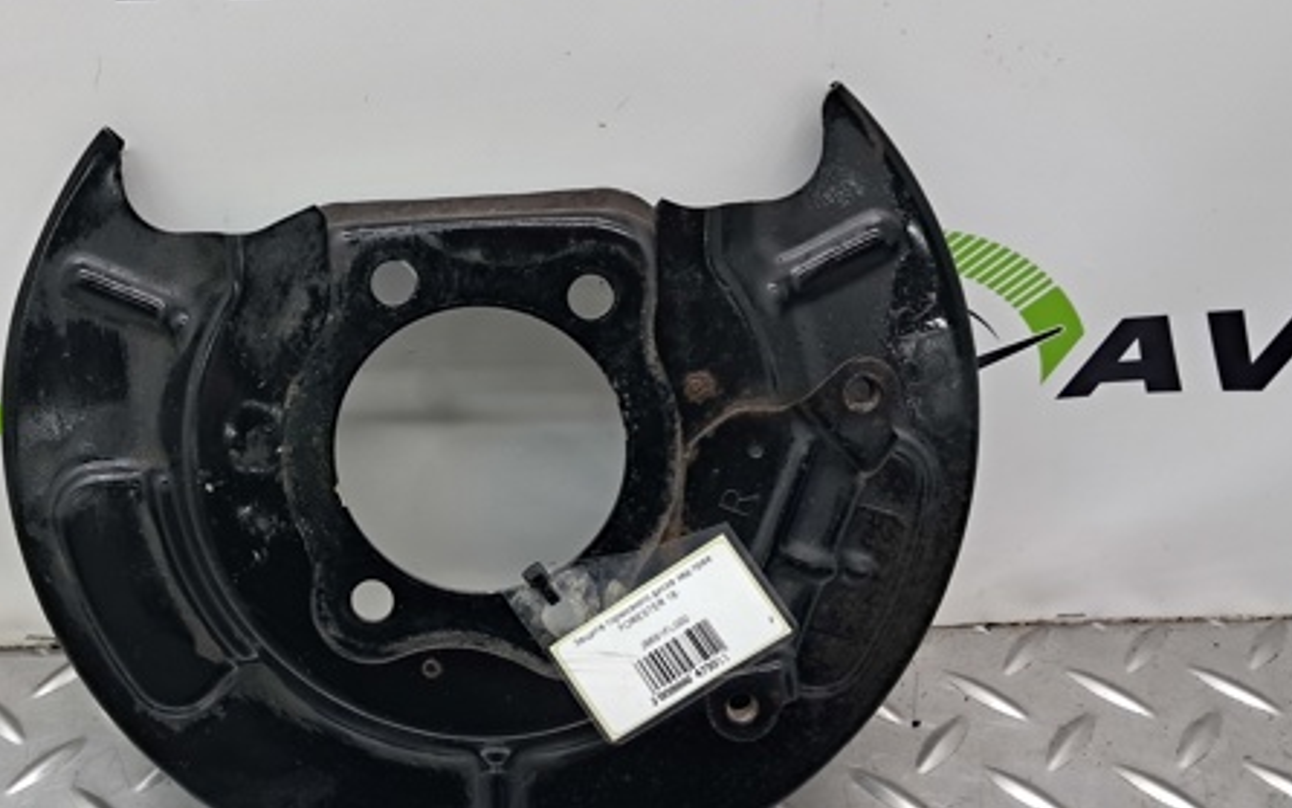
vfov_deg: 31.3
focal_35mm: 41
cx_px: 408
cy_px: 392
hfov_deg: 47.3
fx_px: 1444
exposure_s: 1/50
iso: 160
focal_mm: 4
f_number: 1.8
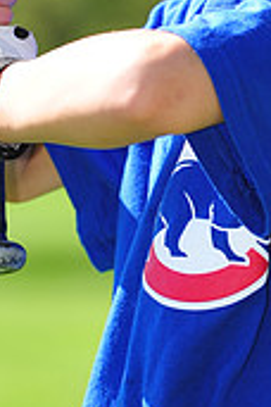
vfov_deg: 3.0
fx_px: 7644
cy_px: -202
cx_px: 128
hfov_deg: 2.0
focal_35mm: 677
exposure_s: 1/400
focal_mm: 200
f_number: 5.6
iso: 200
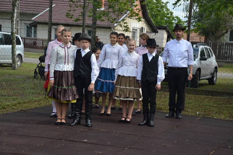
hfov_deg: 26.0
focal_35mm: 78
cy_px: 78
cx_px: 116
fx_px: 505
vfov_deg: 17.5
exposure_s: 1/800
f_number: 5
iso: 400
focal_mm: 52
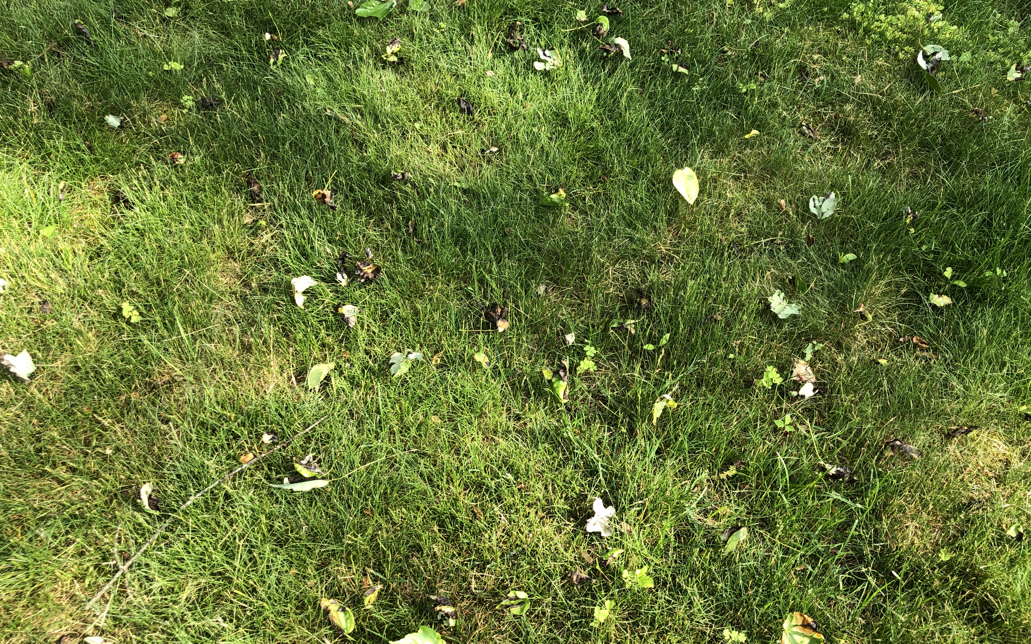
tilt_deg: -54.3
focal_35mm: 30
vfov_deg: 41.8
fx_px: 843
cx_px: 519
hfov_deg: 62.9
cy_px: 363
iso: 20
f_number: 1.8
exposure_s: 1/151
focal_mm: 3.99
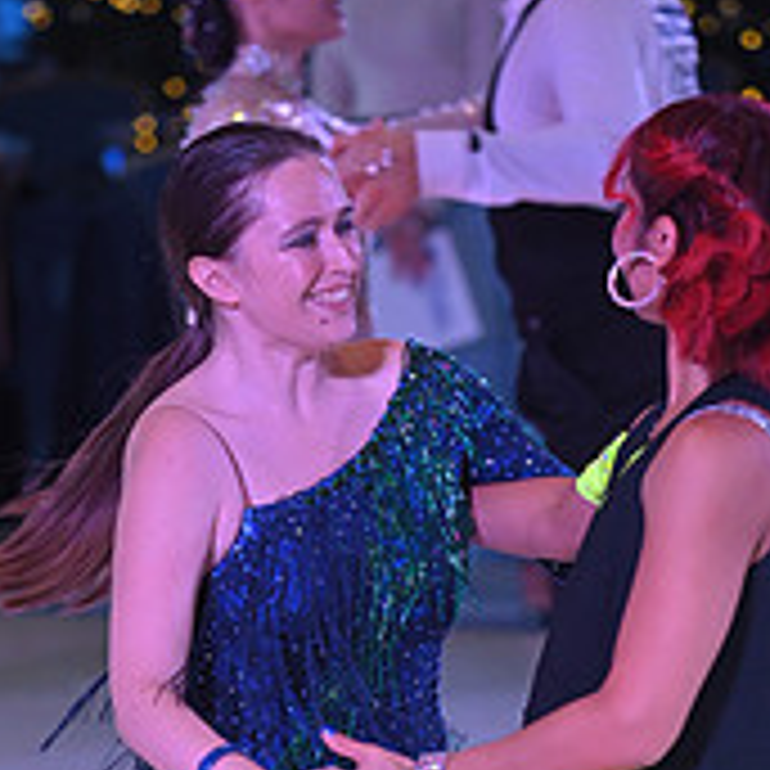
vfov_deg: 3.5
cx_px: 498
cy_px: 955
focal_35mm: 504
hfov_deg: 3.5
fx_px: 12684
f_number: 5
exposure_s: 1/320
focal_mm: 175
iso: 1250
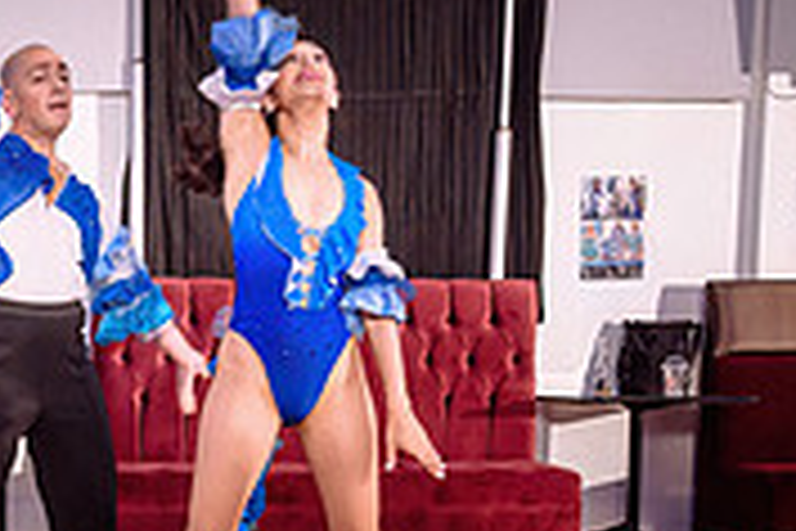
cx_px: -45
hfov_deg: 24.0
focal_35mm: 80
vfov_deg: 16.7
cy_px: 529
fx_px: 1769
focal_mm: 24
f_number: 3.2
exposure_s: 1/250
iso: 1600
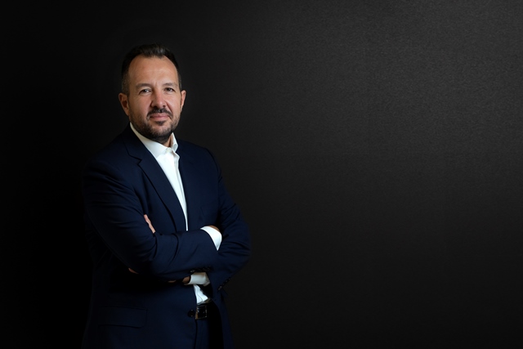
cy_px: 174
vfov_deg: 16.1
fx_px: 1235
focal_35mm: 85
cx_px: 262
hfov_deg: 23.9
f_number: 5.6
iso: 200
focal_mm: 85
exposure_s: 1/125
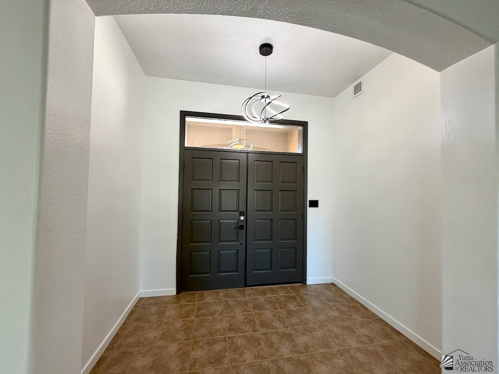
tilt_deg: +1.5
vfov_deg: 85.7
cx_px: 250
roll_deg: -0.5
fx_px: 202
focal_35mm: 14
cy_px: 187
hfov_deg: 102.1
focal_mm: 2.22
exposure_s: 1/120
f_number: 2.2
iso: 250
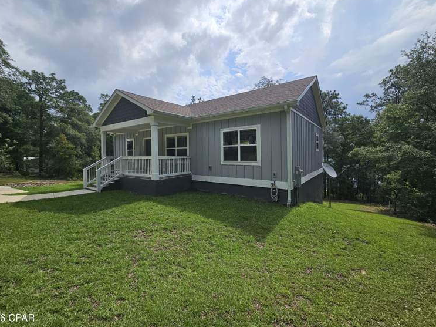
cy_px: 158
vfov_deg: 85.6
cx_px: 210
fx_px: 176
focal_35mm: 14
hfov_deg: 102.0
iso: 50
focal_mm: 2.2
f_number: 2.2
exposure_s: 1/3354
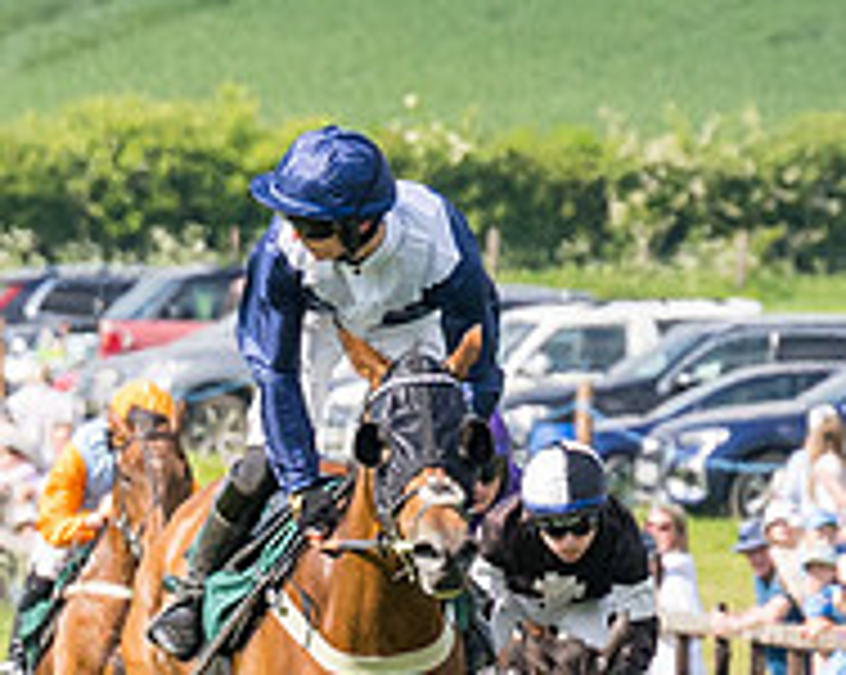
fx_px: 32566
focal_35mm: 1302
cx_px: 1845
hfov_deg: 1.5
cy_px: 597
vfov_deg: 1.2
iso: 400
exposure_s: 1/2000
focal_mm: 155
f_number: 5
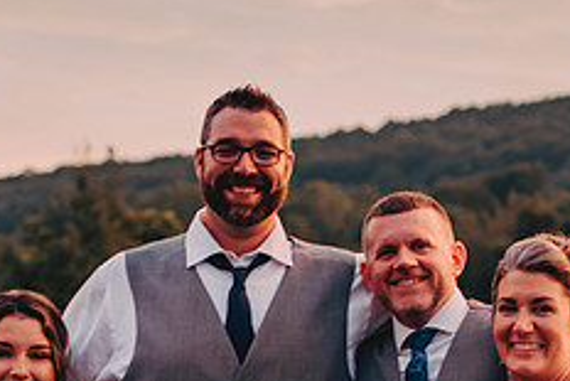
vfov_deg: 7.8
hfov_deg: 11.7
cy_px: 422
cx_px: 287
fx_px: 2772
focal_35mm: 175
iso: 640
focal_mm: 70
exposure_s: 1/100
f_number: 2.8
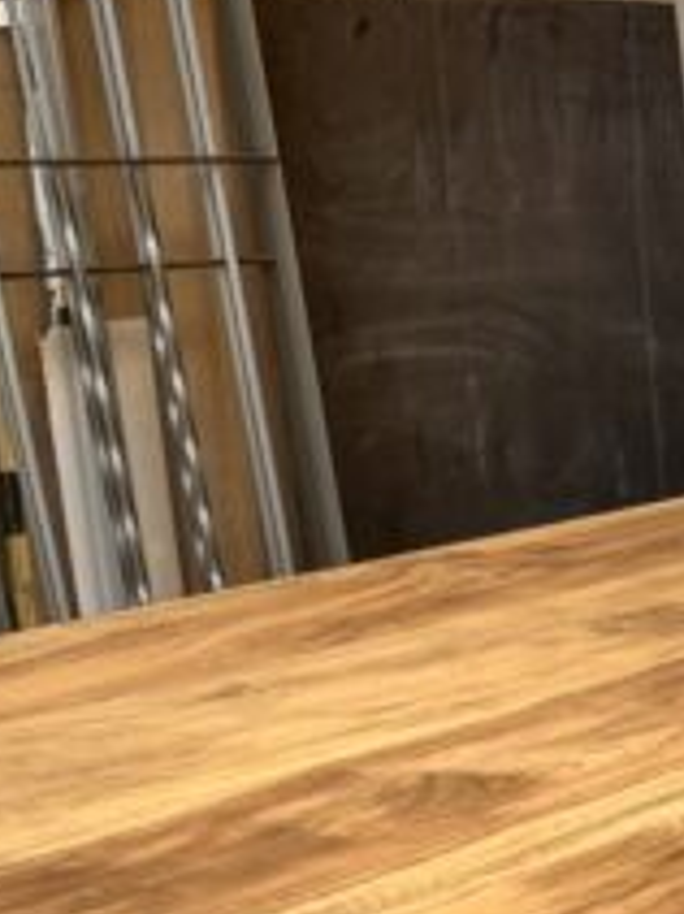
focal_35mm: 91
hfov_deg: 16.0
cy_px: 1460
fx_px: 2400
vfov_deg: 18.5
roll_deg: -2.2
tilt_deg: -28.8
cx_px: 606
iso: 64
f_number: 1.78
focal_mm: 6.86
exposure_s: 1/121
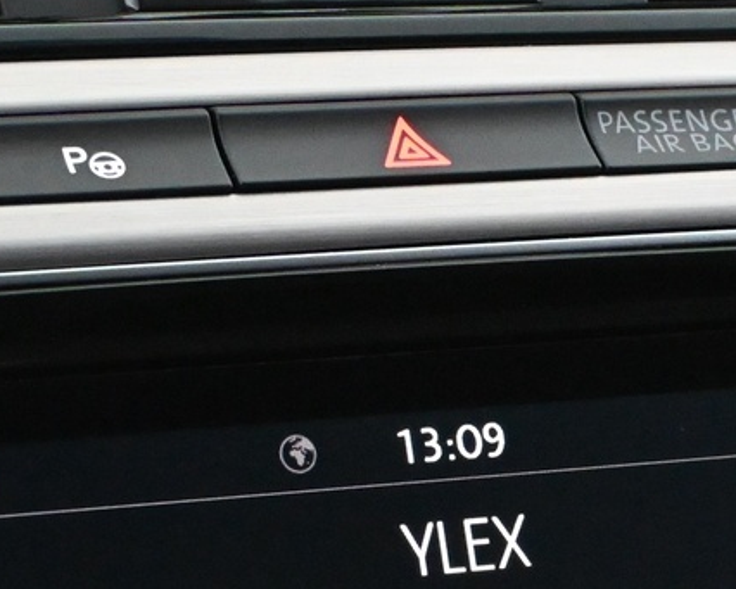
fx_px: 3965
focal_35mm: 182
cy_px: 793
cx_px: 437
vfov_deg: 8.4
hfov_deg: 10.6
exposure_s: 1/60
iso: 8000
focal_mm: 34
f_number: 5
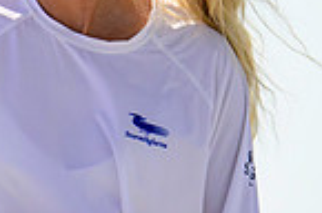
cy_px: -191
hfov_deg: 0.9
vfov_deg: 0.6
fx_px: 21482
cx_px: -115
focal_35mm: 2407
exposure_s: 1/2500
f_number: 4.5
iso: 250
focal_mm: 400
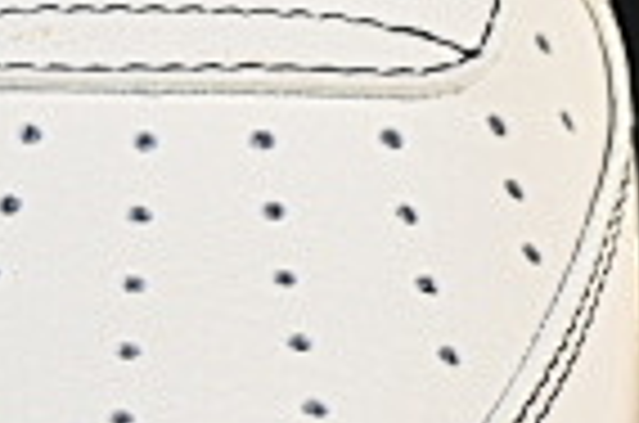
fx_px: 10130
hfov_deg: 3.6
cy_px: 104
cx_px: 688
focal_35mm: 572
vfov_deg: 2.4
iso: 160
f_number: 8
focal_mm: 50
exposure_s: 1/80
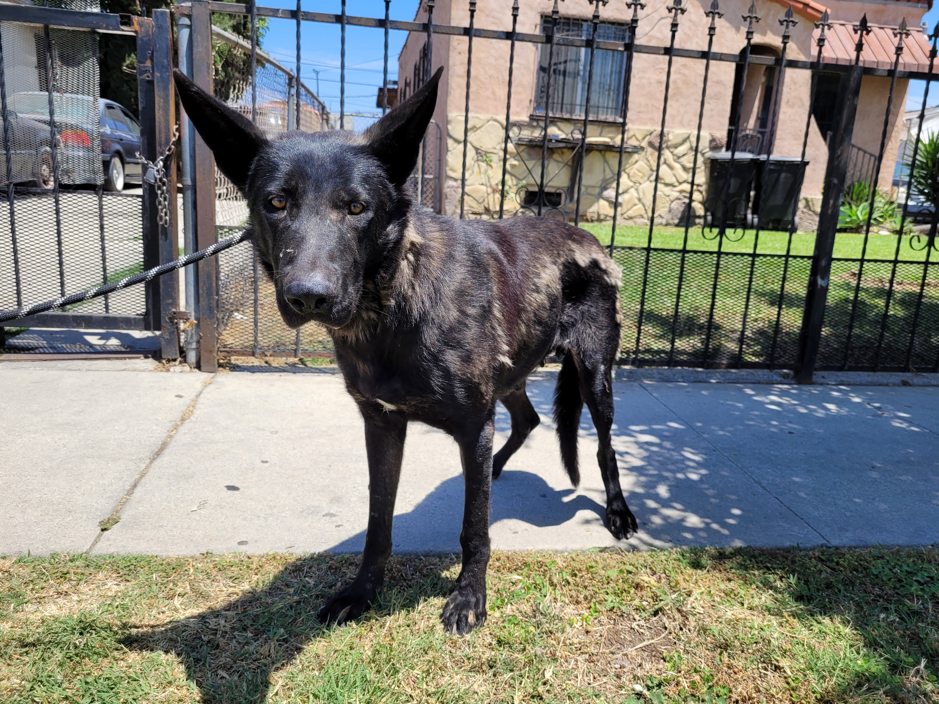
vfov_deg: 53.1
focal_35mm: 26
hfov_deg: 67.3
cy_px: 352
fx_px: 705
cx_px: 470
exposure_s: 1/1414
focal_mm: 5.4
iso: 40
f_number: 1.8
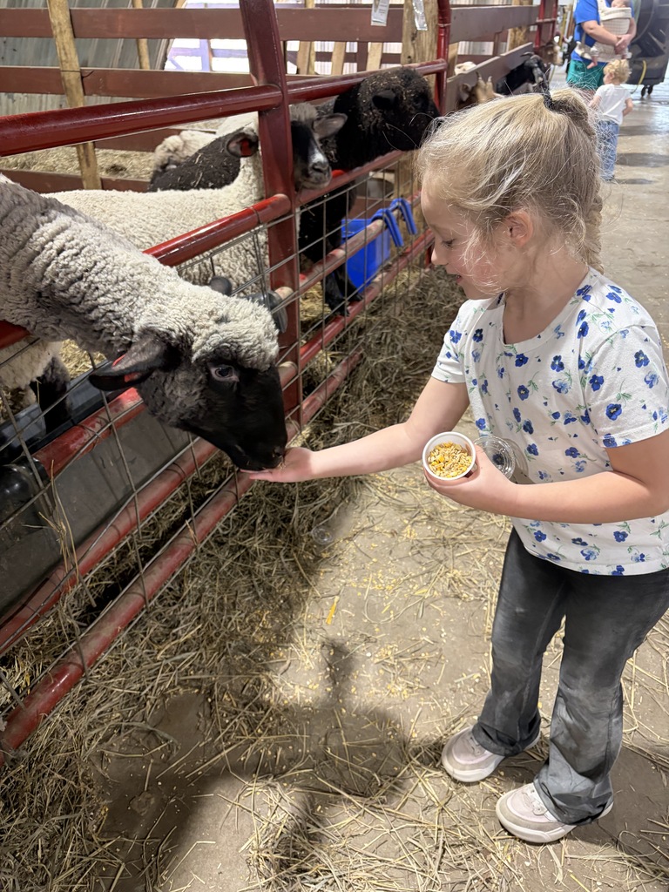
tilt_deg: -32.2
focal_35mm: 26
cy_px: 446
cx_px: 334
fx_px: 670
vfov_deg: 67.3
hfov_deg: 53.1
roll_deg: -1.3
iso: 250
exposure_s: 1/60
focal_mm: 5.96
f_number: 1.6
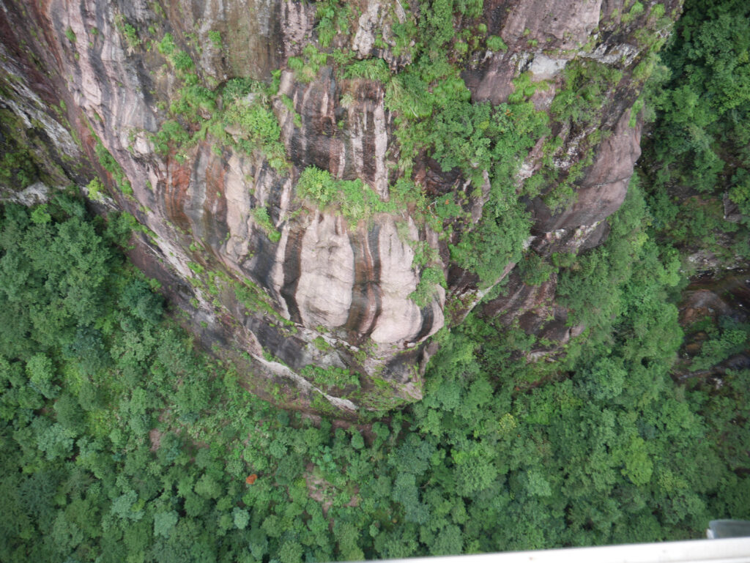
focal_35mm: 28
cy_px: 282
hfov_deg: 63.4
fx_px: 607
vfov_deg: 49.8
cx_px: 375
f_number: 4
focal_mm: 14
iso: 200
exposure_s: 1/125
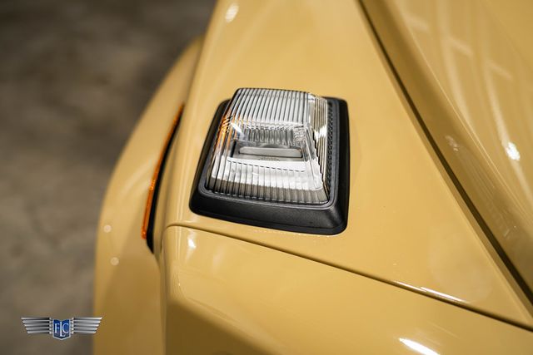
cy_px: 178
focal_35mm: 54
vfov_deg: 25.1
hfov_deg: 36.9
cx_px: 266
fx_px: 800
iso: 1600
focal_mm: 54
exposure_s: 1/100
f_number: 4
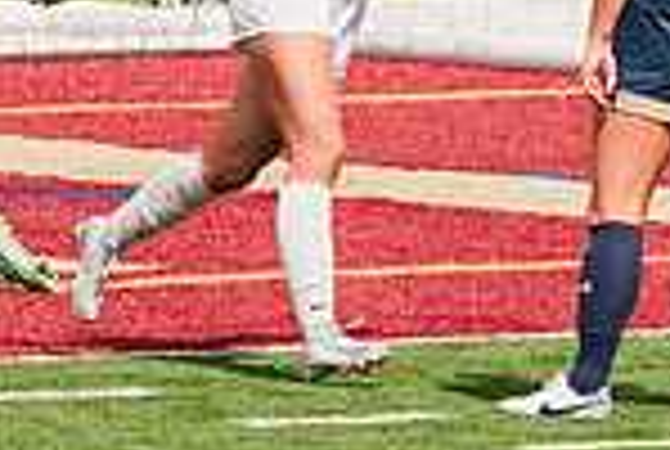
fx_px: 28886
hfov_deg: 1.3
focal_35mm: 1549
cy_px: -101
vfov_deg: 0.9
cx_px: 394
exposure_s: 1/1600
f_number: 5.6
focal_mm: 300
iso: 200
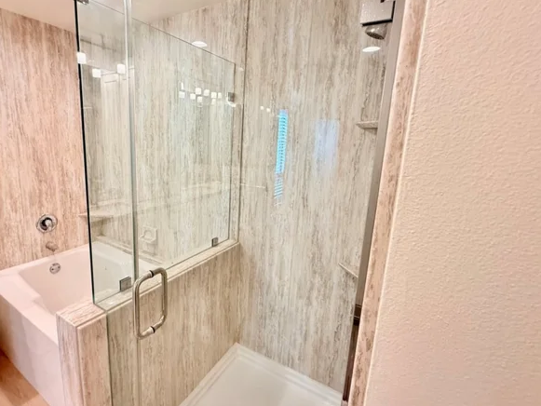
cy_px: 192
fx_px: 281
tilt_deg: -9.8
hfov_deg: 87.2
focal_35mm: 18
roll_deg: -2.1
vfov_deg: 71.6
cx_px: 234
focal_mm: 2.22
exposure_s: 1/120
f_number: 2.2
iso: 320
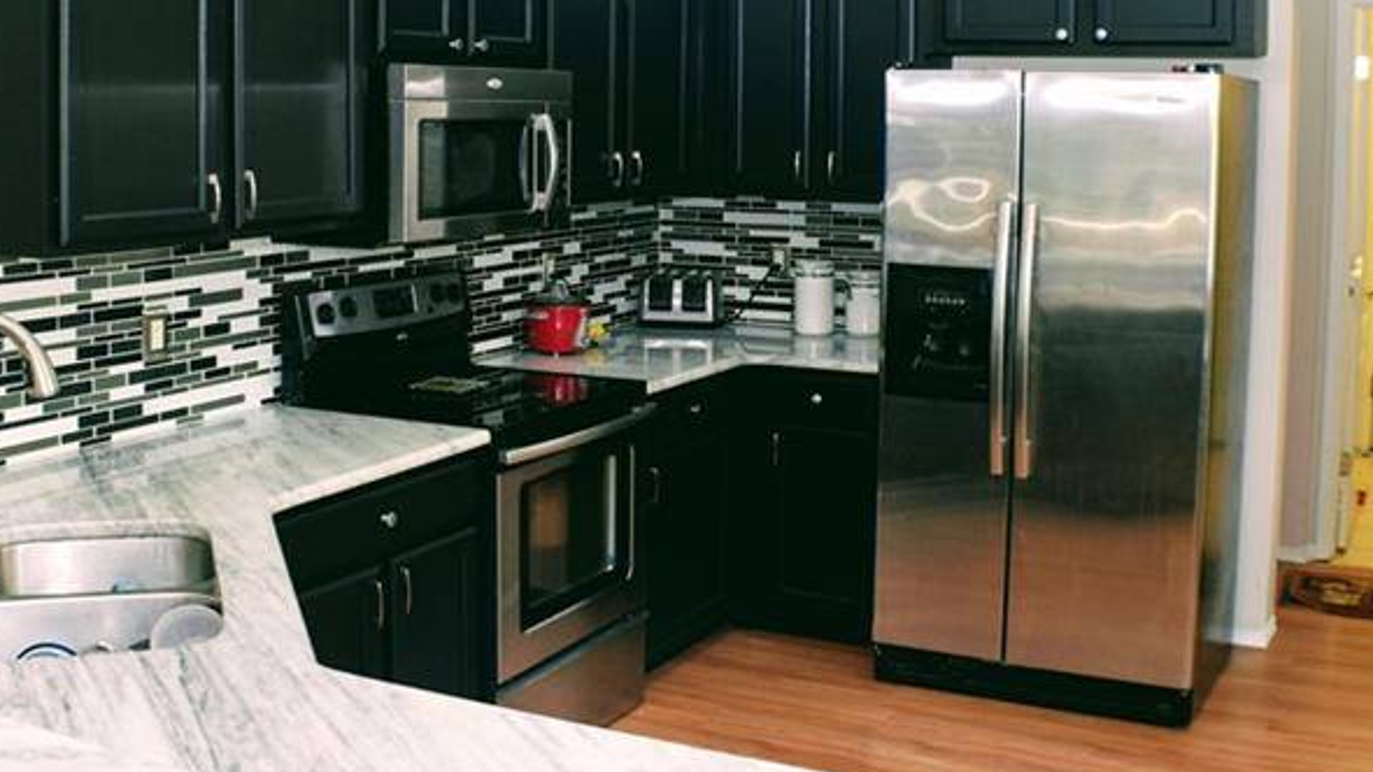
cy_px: 253
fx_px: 2185
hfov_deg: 34.9
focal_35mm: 60
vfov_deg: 20.0
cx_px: 635
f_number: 5
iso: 800
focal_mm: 22
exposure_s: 1/100
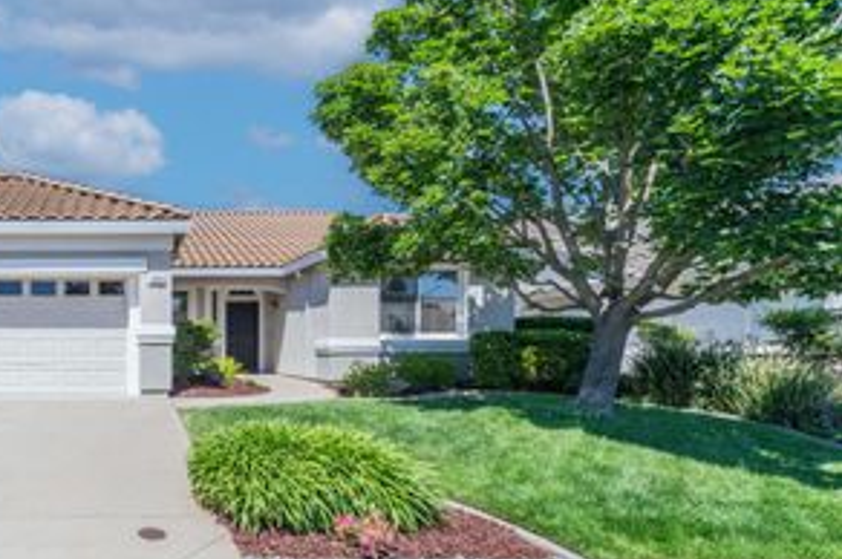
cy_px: 359
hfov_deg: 64.5
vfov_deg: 52.3
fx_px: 561
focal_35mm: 24
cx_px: 124
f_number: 8
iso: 100
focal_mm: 14
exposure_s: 1/640
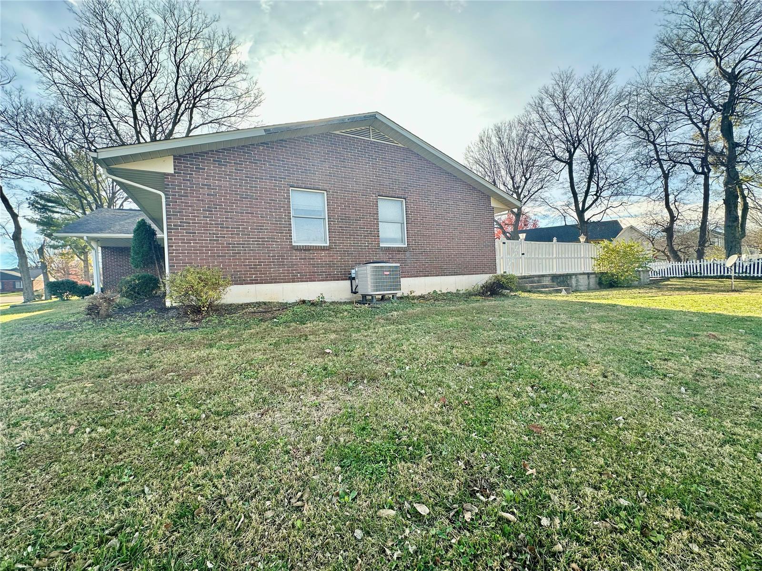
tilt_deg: -0.9
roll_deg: +3.3
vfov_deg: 85.7
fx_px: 308
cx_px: 381
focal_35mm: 14
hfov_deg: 102.1
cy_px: 286
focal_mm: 2.22
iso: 40
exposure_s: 1/261
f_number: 2.2
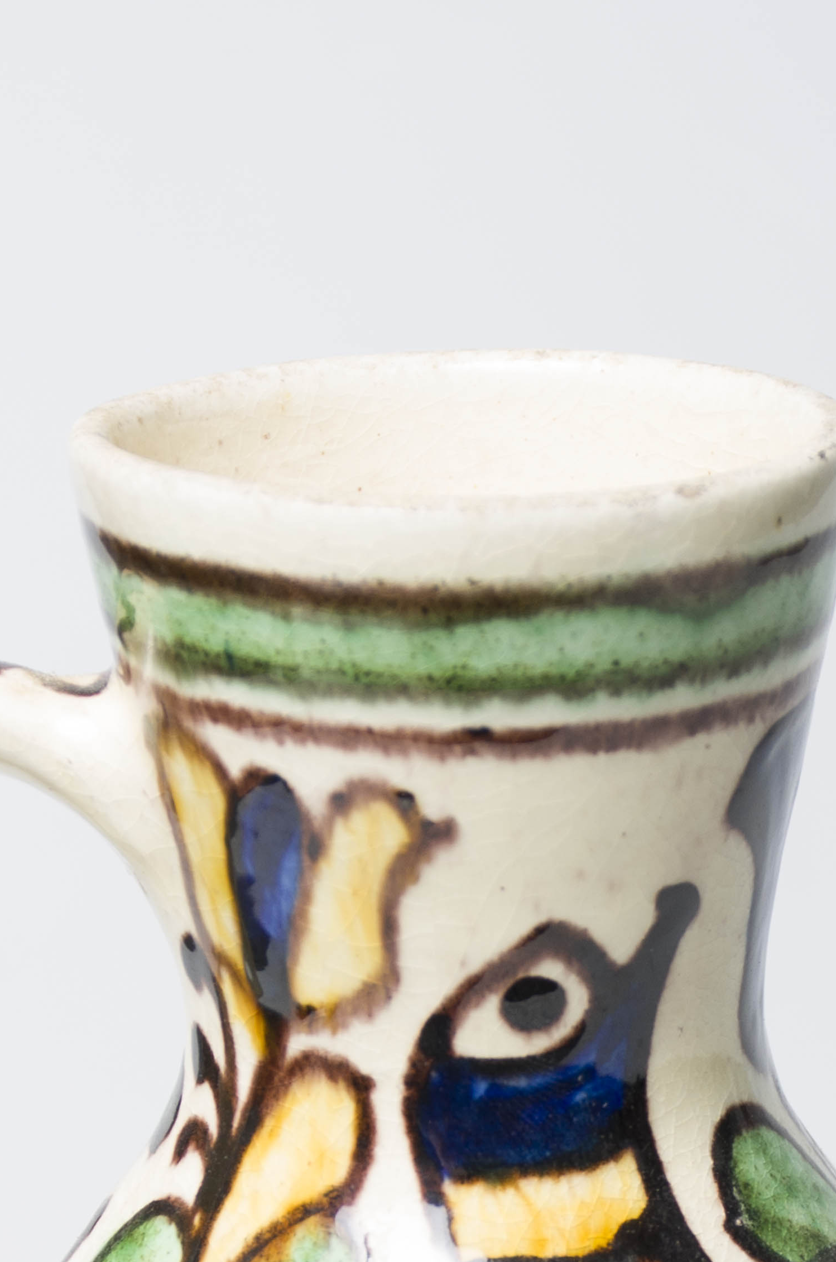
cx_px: 449
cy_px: 1218
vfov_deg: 12.0
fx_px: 5947
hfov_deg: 8.0
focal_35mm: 170
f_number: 6.3
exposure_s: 1/160
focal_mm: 52
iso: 100
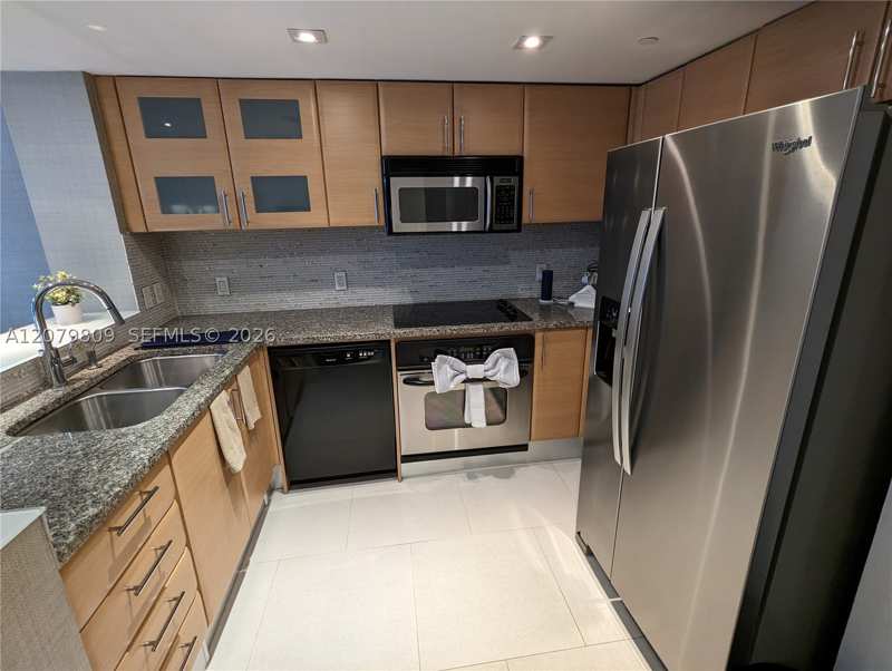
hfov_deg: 94.4
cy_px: 336
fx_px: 413
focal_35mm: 16
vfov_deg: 78.2
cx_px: 446
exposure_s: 1/24
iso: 121
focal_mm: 2.35
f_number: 2.2
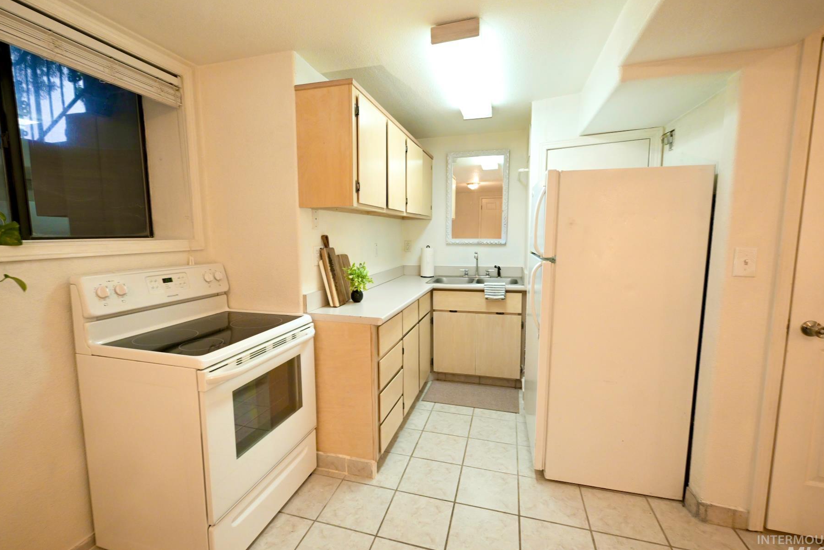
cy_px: 273
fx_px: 366
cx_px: 393
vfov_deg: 73.8
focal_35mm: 16
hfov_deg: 96.7
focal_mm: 14
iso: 3200
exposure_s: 1/60
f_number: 10
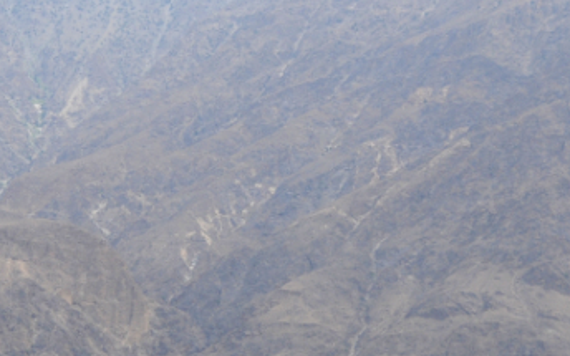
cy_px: 283
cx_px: 240
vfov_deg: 9.5
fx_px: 2136
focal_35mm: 137
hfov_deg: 15.2
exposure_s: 1/250
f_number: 5.6
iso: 200
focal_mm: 31
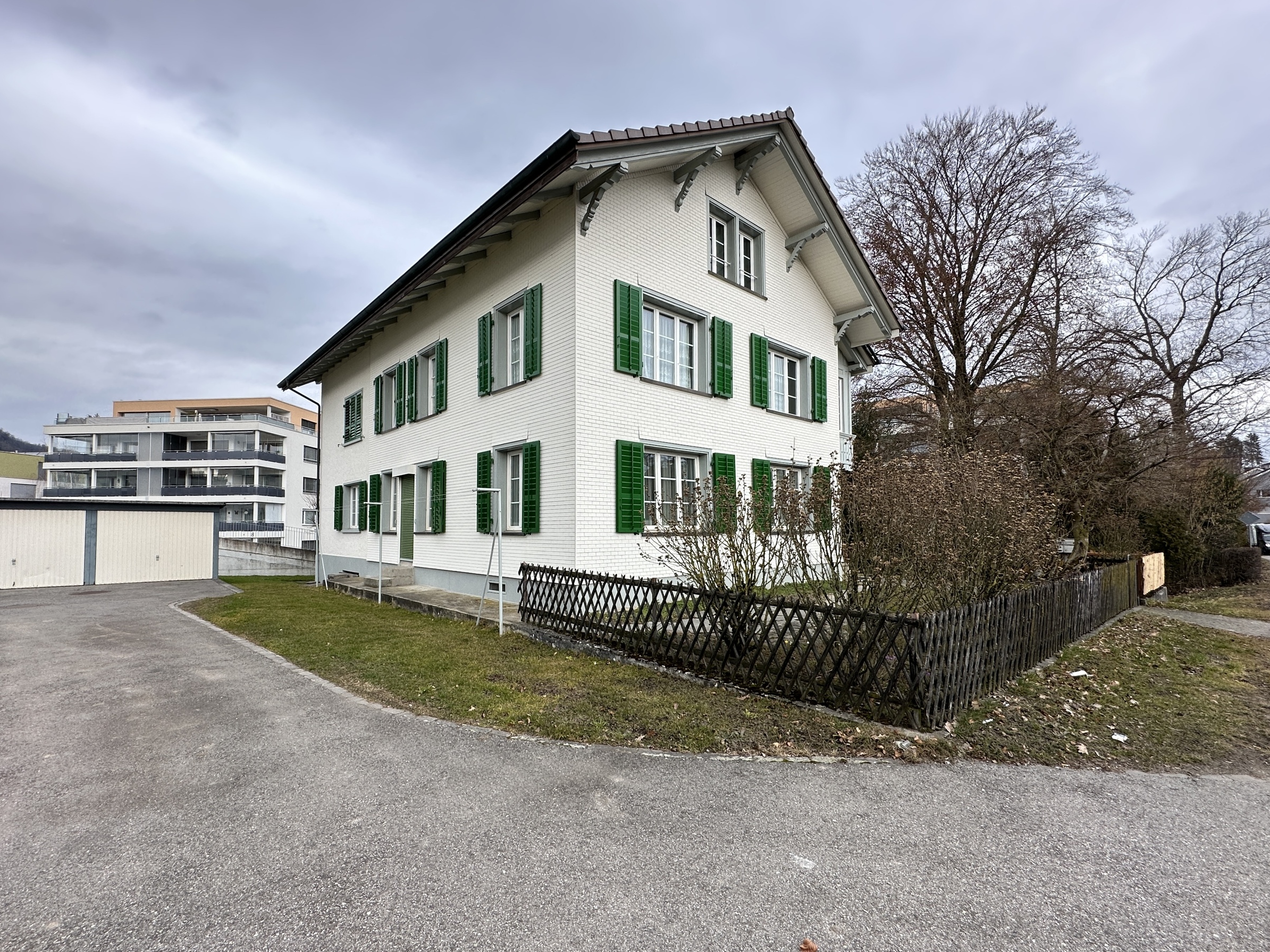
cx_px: 610
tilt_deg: +2.0
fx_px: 550
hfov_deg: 98.1
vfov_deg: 81.7
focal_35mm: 15
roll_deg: +1.7
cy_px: 506
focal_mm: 2.22
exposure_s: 1/303
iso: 40
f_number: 2.2
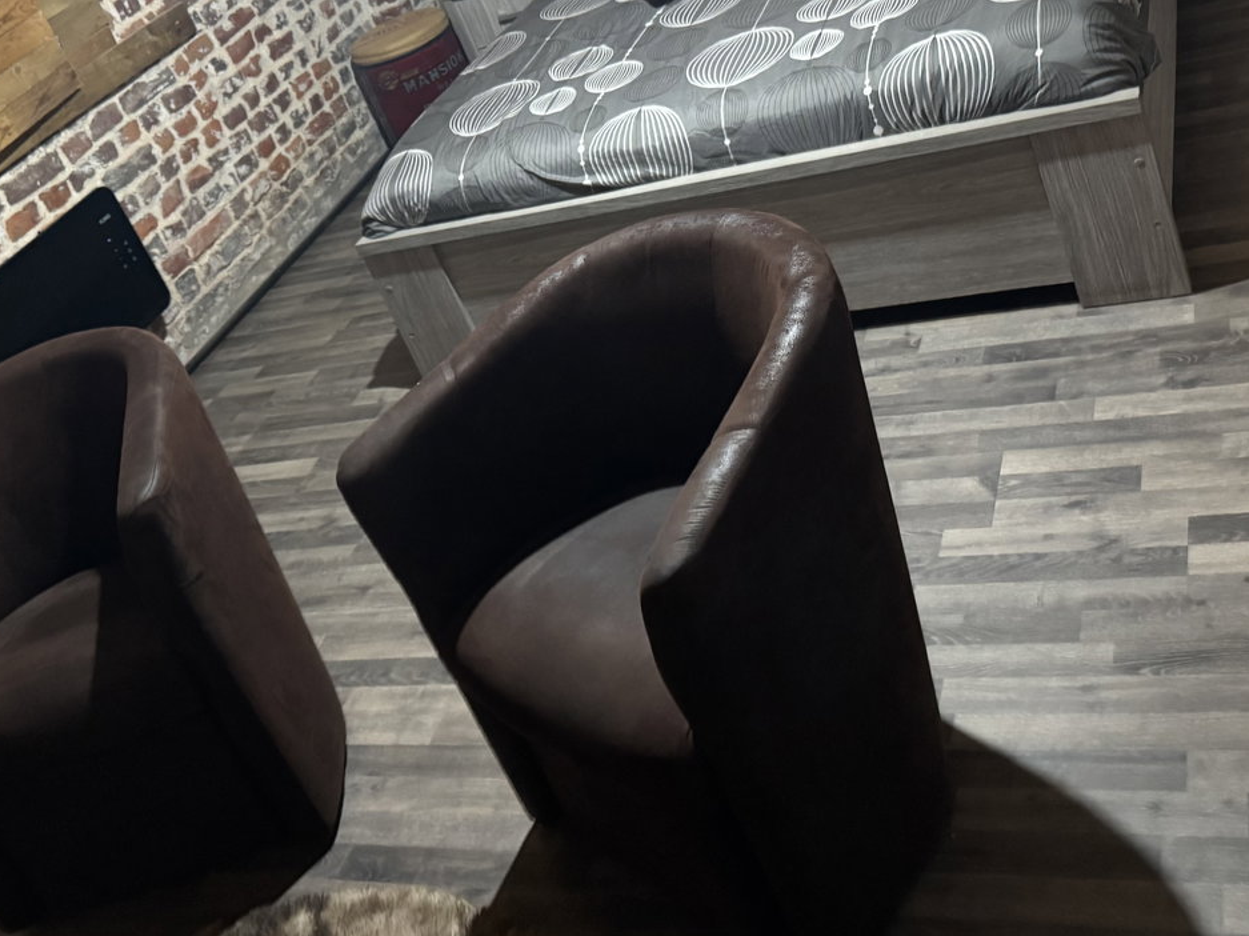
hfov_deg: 45.7
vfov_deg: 34.0
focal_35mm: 41
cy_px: 180
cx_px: 537
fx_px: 1479
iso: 1000
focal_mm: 6.76
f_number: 1.78
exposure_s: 1/33
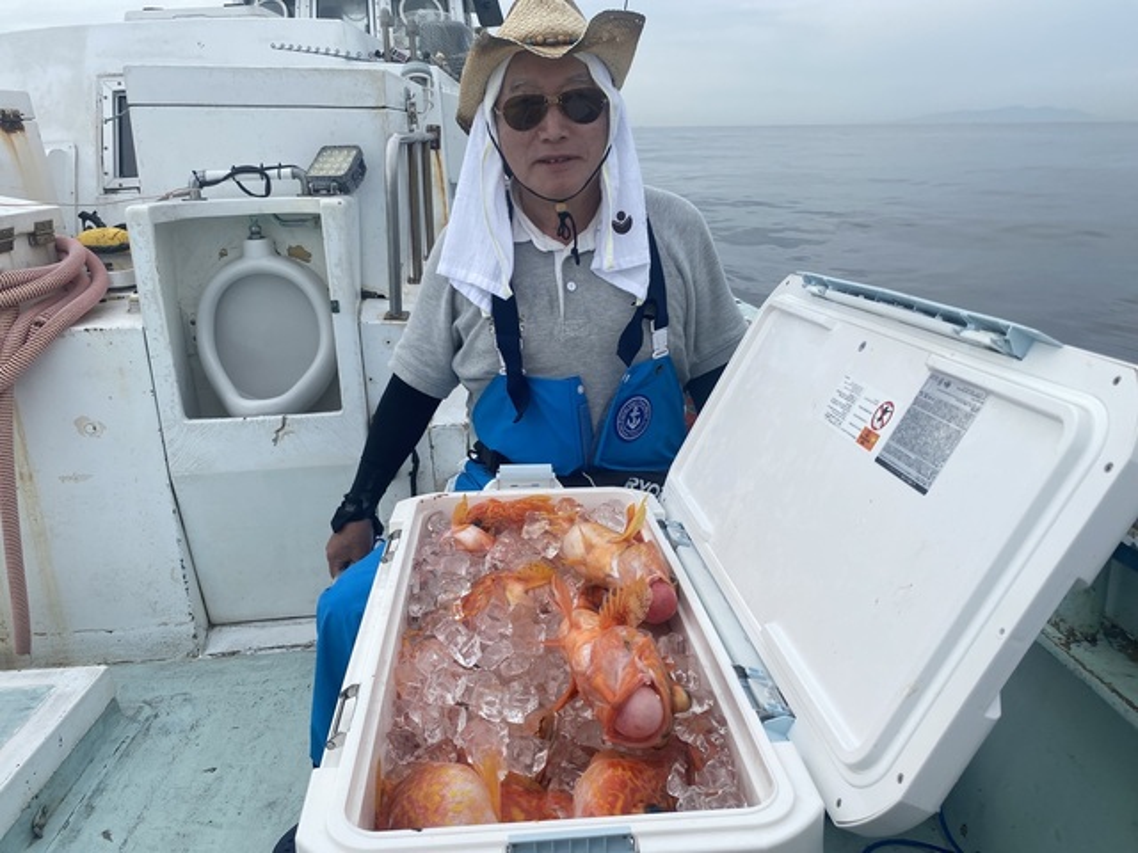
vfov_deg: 53.1
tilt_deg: -17.9
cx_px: 569
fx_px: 855
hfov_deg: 67.3
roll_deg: +2.3
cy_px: 426
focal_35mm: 26
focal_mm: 4.25
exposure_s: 1/2890
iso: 32
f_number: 1.8
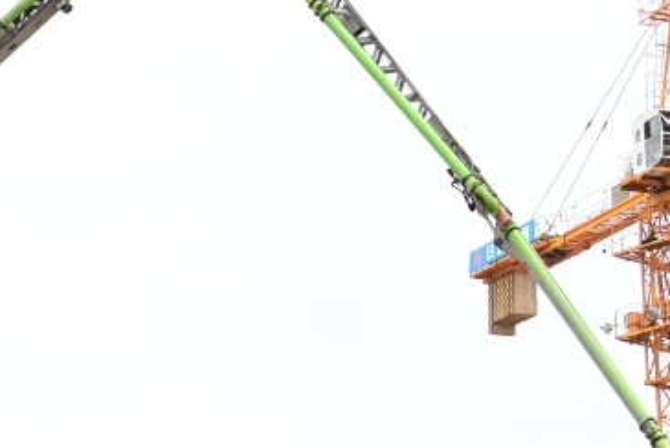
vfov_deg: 10.6
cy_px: 547
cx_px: -61
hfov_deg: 15.7
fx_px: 2365
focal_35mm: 127
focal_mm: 29
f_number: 4
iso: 500
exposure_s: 1/800
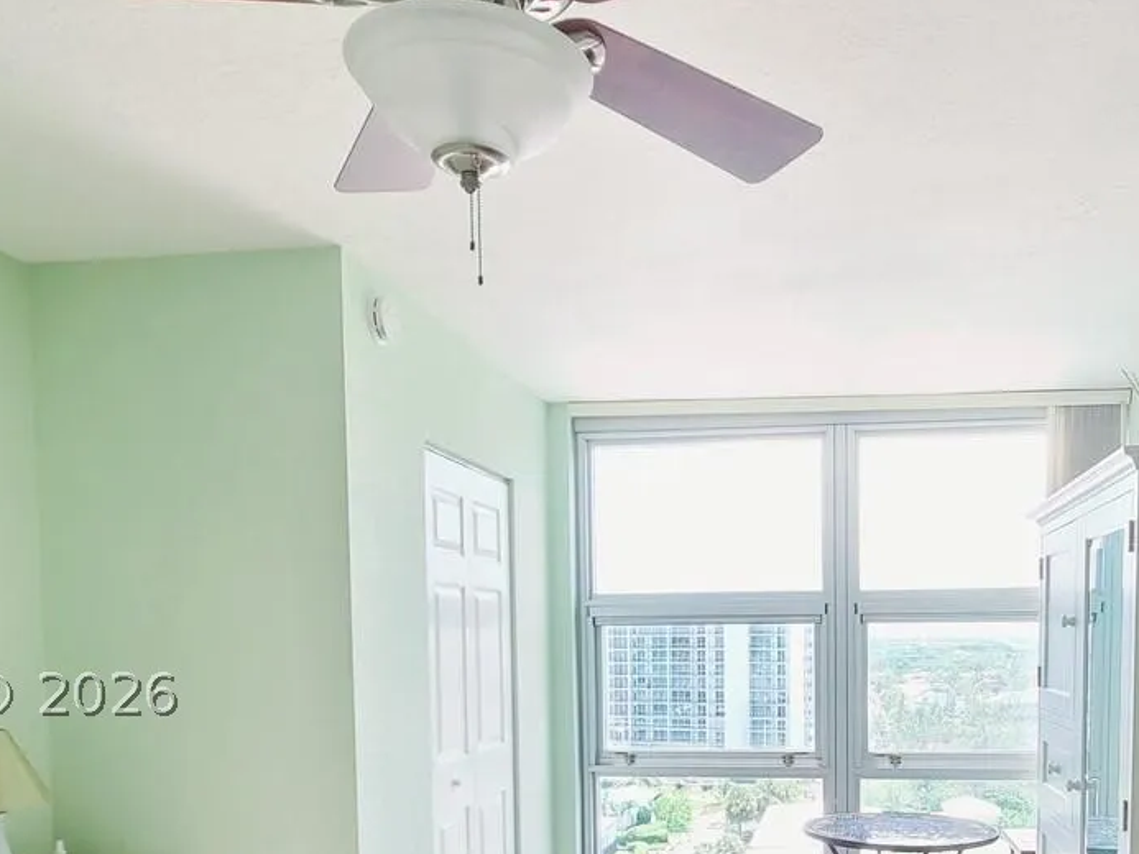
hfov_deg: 59.5
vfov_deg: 44.4
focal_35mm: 30
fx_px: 987
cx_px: 680
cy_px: 693
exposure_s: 1/60.2
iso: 80
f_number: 2.2
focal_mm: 2.2
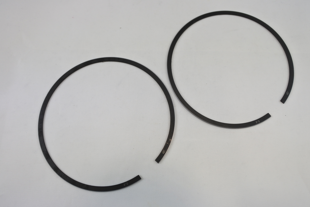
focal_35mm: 29
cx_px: 155
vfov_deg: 45.0
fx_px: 250
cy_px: 104
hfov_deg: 63.7
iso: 280
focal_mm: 10.9
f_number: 3.5
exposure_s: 1/250
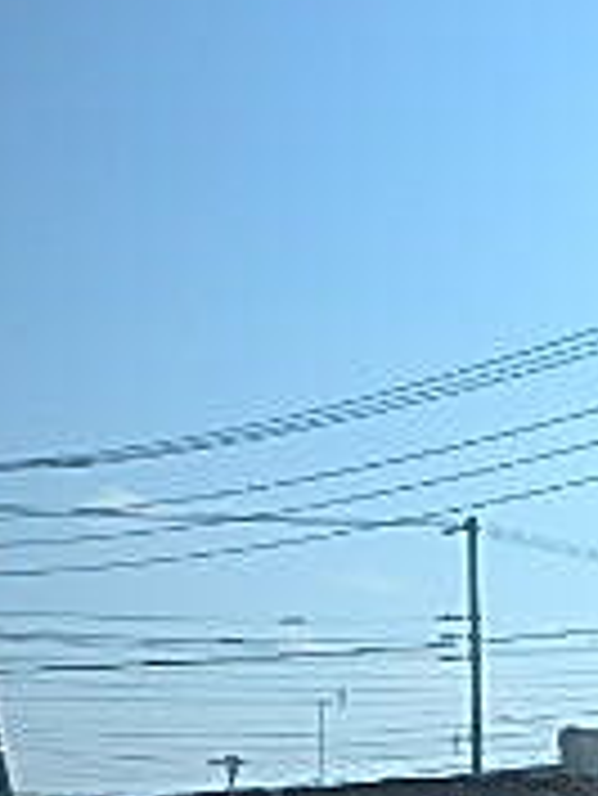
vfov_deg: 25.3
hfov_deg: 14.6
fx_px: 1748
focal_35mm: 76
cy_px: 612
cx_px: 1322
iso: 125
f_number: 6
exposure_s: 1/400
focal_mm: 3.7
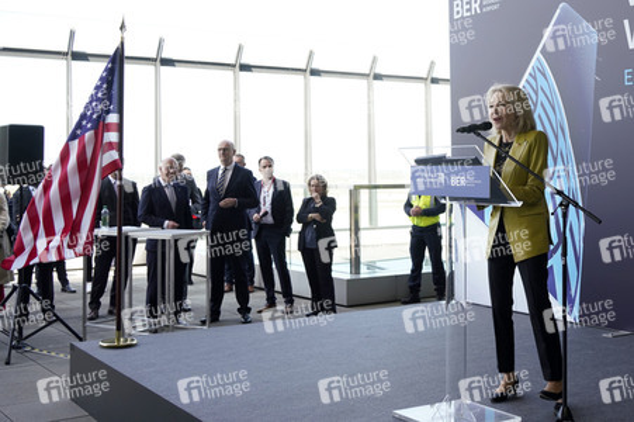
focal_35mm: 38
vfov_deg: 35.0
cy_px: 211
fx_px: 669
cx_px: 317
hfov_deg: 50.7
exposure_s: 1/400
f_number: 5.6
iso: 640
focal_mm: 38
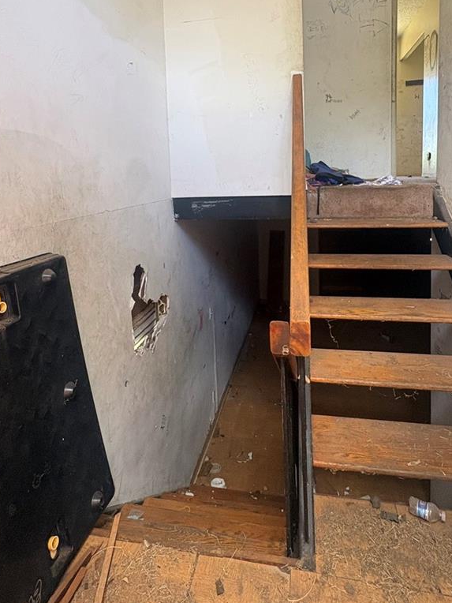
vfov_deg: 74.2
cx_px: 230
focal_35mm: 22
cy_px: 204
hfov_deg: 61.1
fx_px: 383
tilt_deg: -3.3
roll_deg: +1.7
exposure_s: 1/99
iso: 200
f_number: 2.2
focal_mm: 2.22
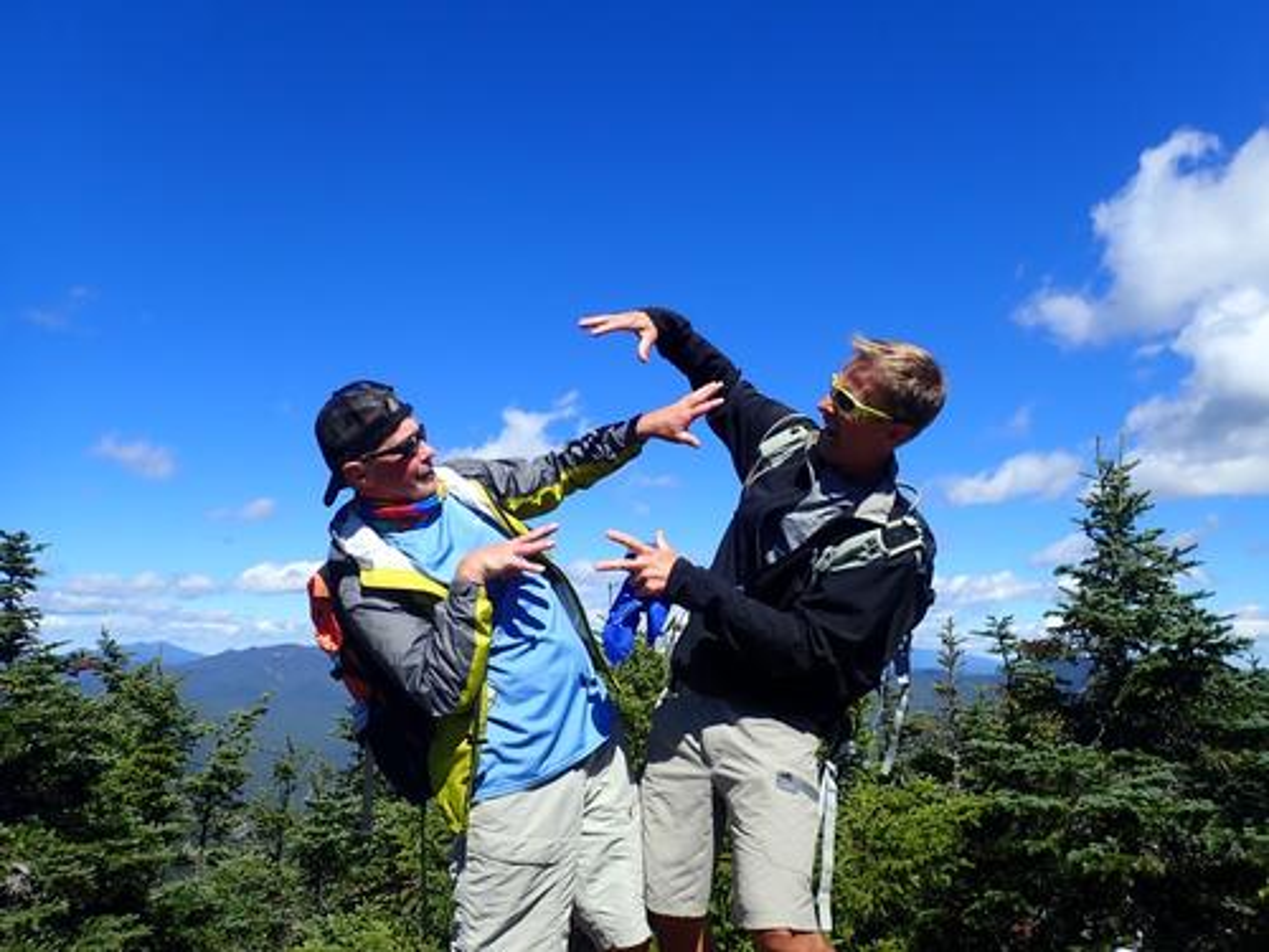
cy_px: 476
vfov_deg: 54.9
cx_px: 634
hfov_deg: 69.4
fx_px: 916
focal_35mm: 25
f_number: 8
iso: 100
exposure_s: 1/200
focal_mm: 4.5
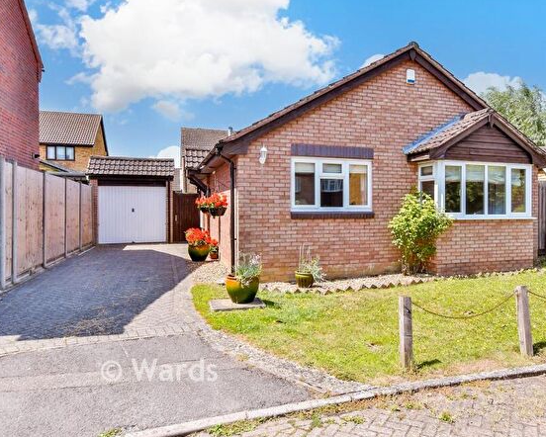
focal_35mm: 25
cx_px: 325
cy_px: 212
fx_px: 404
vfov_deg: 56.8
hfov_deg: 67.5
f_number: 10
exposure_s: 1/400
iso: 500
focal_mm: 14
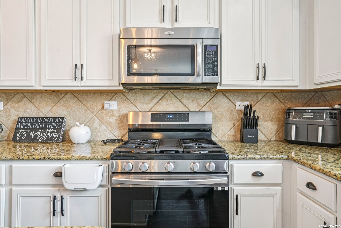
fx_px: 208
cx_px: 170
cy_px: 114
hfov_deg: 78.6
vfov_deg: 57.2
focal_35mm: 22
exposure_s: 1/6
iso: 400
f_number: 8
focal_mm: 22
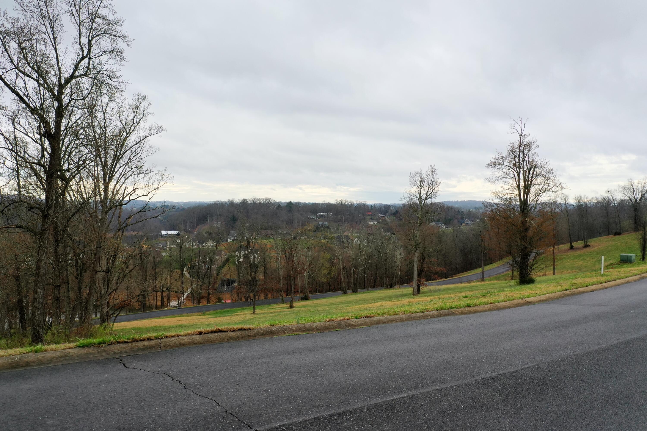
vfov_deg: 46.4
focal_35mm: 28
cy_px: 216
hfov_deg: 65.5
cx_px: 324
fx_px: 503
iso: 100
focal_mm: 10.26
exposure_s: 1/120
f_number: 4
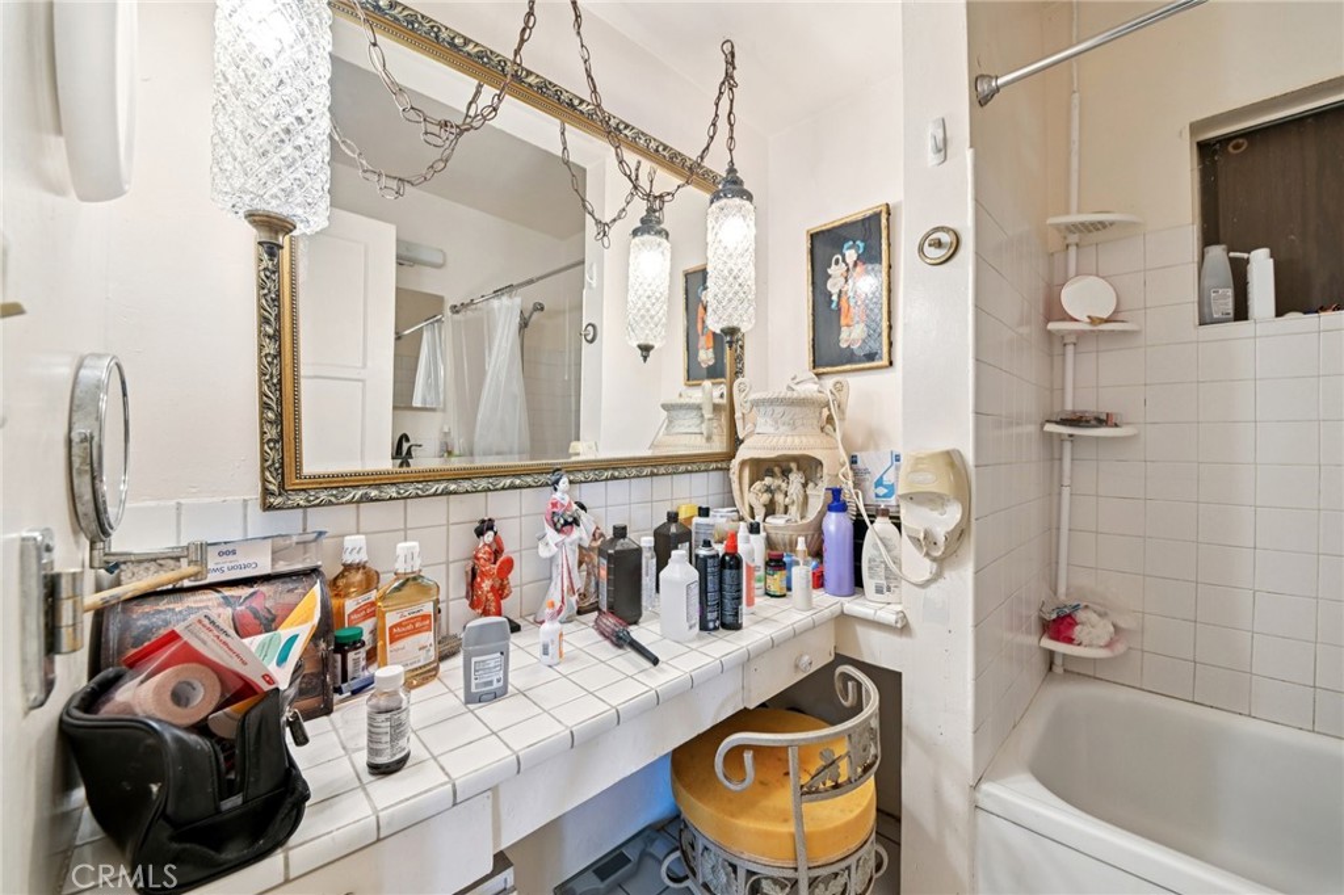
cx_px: 672
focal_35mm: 13
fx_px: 485
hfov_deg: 108.3
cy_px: 448
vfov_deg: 85.4
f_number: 8
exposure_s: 1/4
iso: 250
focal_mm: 13
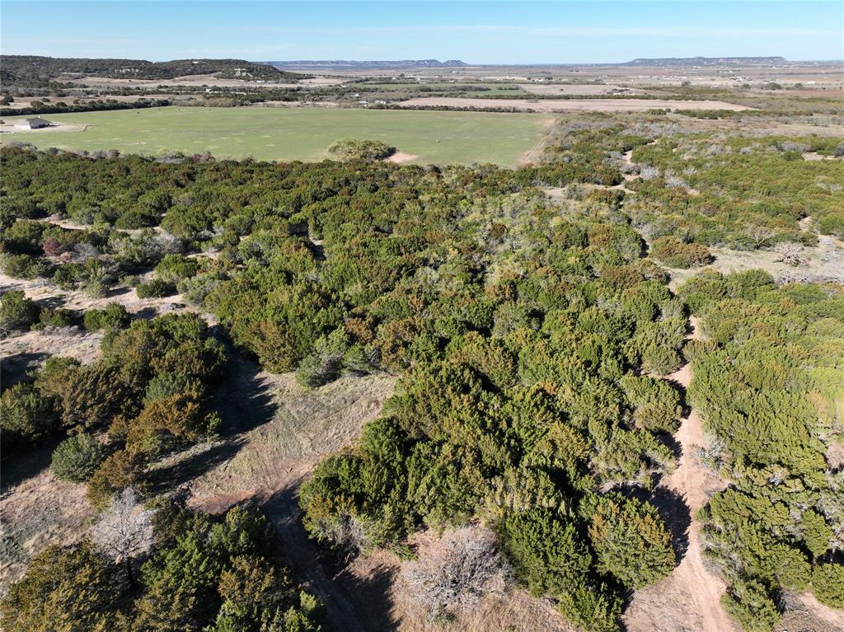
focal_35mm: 24
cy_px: 316
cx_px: 422
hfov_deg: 71.6
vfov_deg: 56.8
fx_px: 585
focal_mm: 12.29
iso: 200
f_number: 2.8
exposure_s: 1/2000
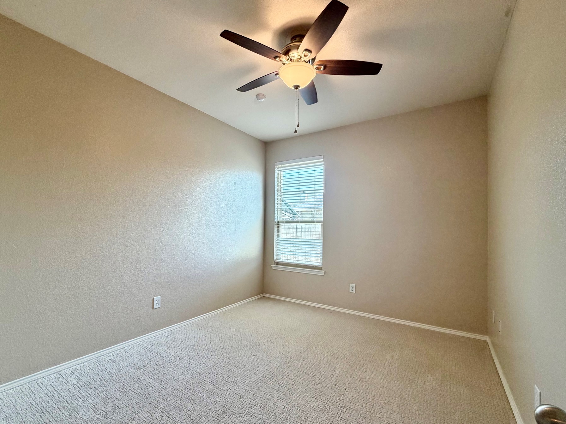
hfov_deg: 94.4
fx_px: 262
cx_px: 268
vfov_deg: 78.1
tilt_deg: +1.1
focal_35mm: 16
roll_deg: +0.1
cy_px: 221
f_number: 2.2
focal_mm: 2.22
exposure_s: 1/120
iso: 200
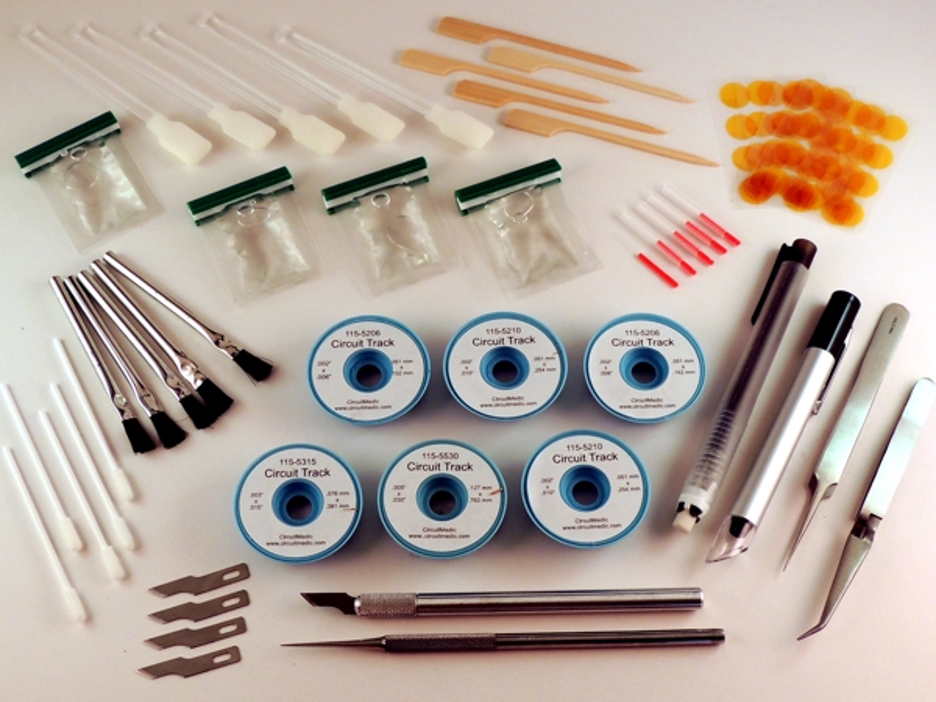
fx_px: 1082
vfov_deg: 36.0
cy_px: 351
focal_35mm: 40
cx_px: 468
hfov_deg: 46.8
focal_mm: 7.1
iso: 100
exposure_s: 1/50
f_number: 3.3
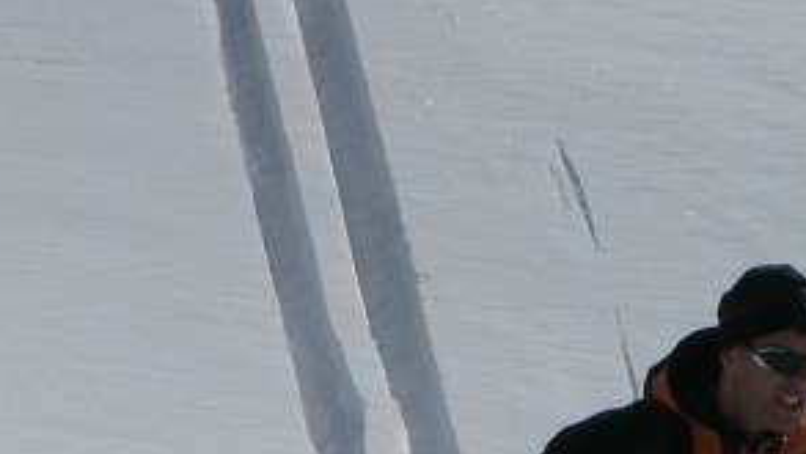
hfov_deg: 2.0
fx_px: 22789
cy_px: 391
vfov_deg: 1.1
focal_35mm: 1066
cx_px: 701
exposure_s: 1/556
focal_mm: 71.2
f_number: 7.4
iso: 50
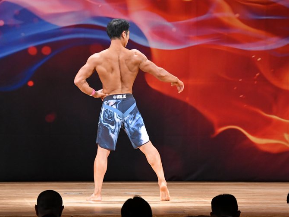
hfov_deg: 7.4
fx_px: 2228
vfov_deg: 5.6
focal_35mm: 267
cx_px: 123
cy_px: 111
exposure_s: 1/400
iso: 3200
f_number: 5.6
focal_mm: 160
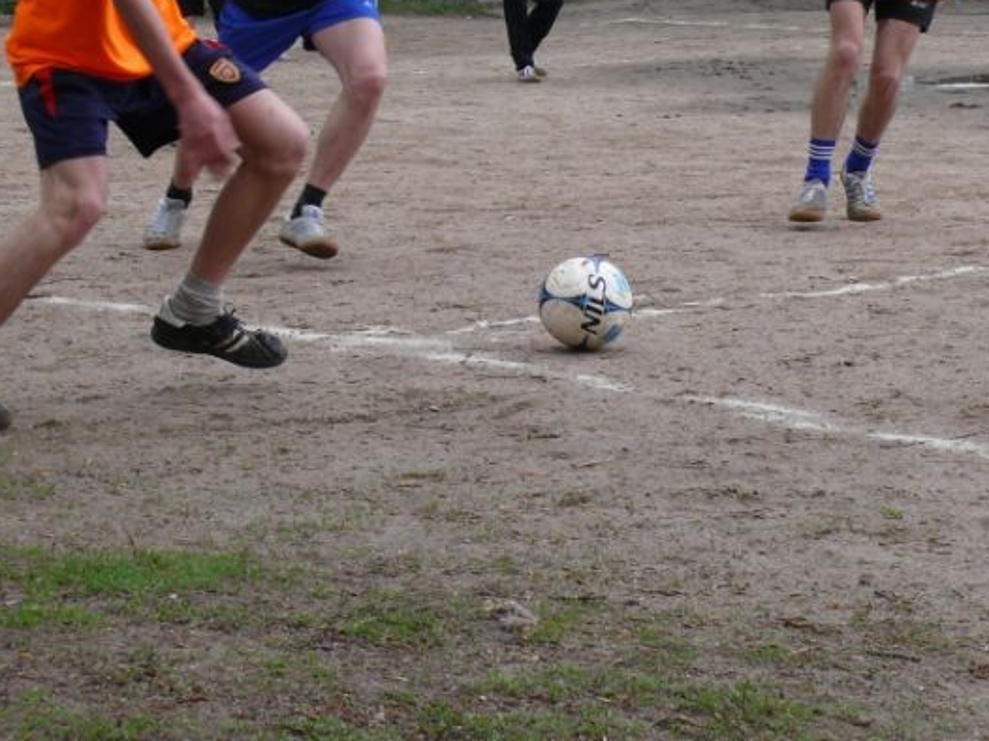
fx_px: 3284
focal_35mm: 115
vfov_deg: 12.9
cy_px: 384
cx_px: 474
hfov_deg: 17.1
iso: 100
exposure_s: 1/160
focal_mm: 13.8
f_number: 4
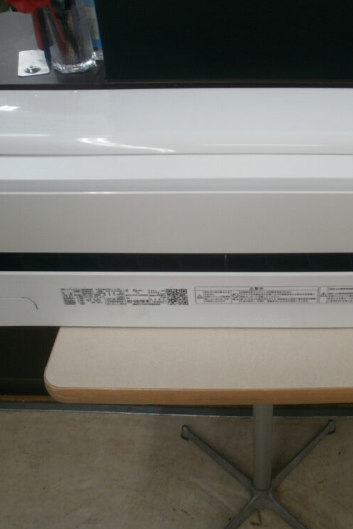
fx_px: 544
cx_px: 262
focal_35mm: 37
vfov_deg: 51.9
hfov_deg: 35.2
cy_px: 258
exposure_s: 1/40
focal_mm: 4.65
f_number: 2.6
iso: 100
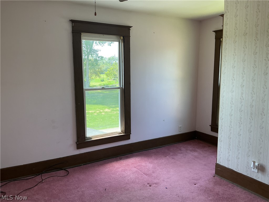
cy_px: 101
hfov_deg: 61.7
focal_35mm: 29
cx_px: 134
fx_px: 225
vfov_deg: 48.2
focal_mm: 3
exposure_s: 1/120
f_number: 1.8
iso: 40
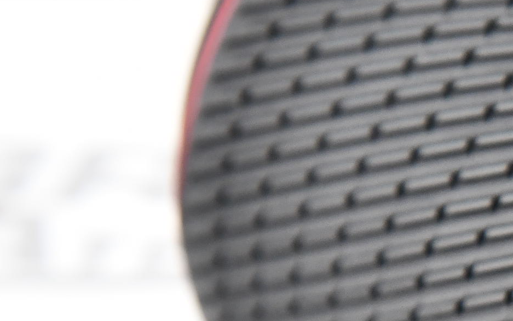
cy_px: 444
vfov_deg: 2.4
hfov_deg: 3.9
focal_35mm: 539
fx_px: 7533
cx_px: 916
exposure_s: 1/200
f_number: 8
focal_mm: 120
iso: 2000
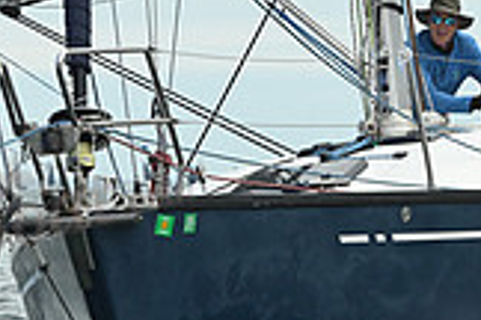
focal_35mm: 502
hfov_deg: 4.1
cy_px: 37
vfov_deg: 2.7
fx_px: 6707
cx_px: 350
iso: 400
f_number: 7.1
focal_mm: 140
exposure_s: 1/800
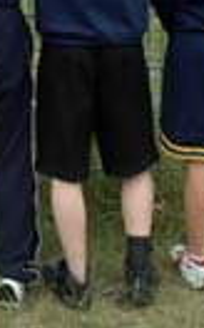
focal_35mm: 115
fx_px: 1027
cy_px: -12
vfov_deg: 17.7
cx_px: -75
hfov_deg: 11.0
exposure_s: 1/250
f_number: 8
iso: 400
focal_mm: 22
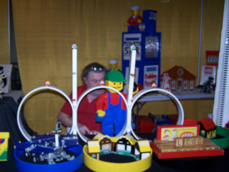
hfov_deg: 45.7
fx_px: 271
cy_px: 88
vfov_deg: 35.1
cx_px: 107
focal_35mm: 41
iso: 80
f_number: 2.8
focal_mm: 6.3
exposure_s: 1/60
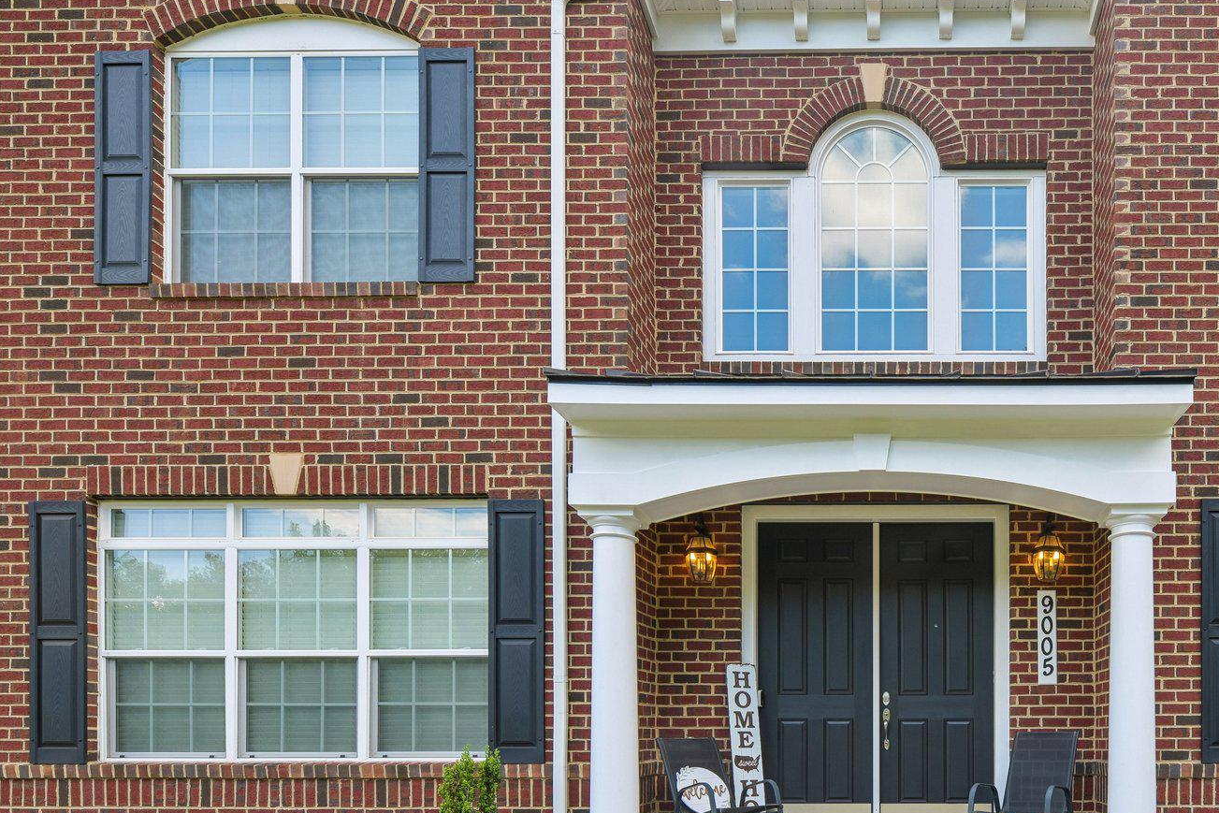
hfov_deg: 74.2
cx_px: 881
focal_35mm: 22
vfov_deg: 54.5
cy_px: 612
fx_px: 745
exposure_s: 1/30
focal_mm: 14
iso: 100
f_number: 8
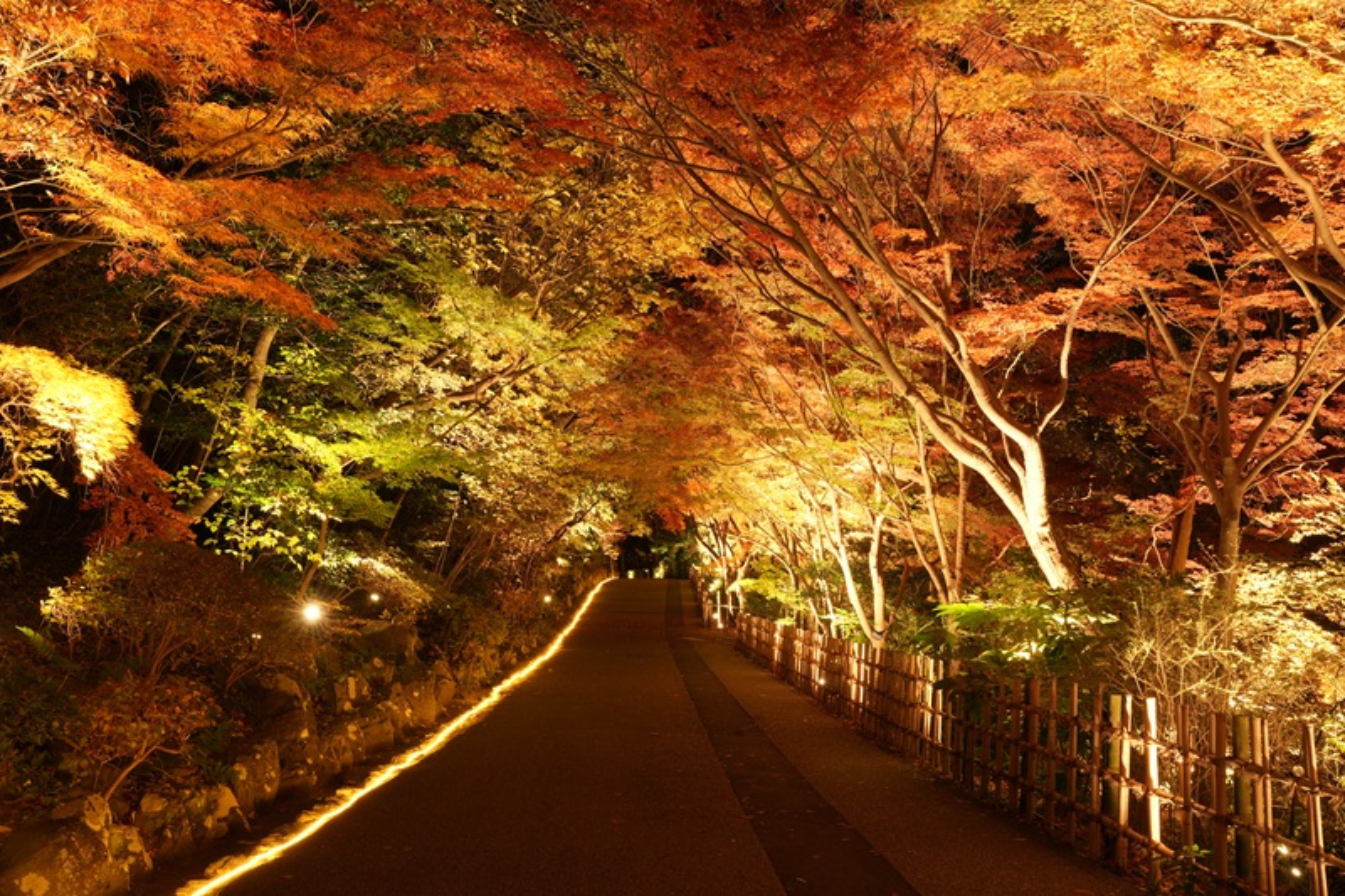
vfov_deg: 38.1
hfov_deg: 54.8
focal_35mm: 35
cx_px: 672
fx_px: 1296
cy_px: 448
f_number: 16
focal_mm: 34.7
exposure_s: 5
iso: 500
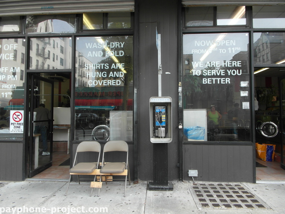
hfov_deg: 73.9
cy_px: 107
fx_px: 189
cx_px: 142
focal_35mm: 23
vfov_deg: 58.9
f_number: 4
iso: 100
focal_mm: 4.1
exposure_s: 1/60
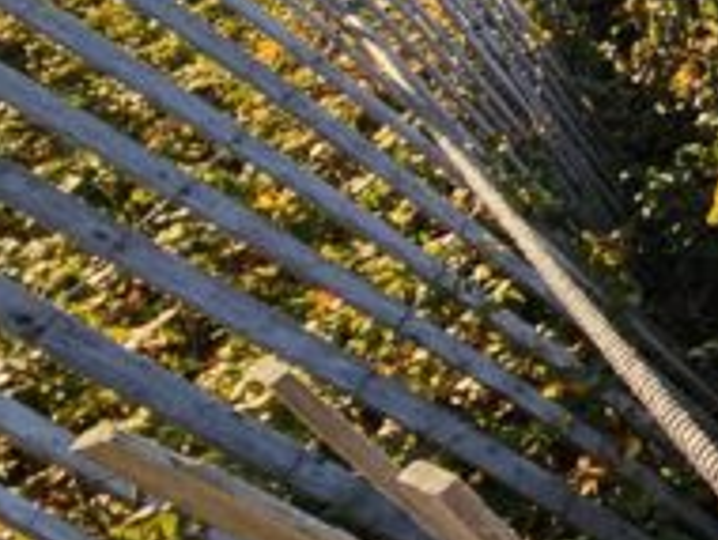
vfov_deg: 17.4
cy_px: -412
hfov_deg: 16.9
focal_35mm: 70
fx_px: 1454
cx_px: 1564
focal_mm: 2.2
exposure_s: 1/1132
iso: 50
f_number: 2.2
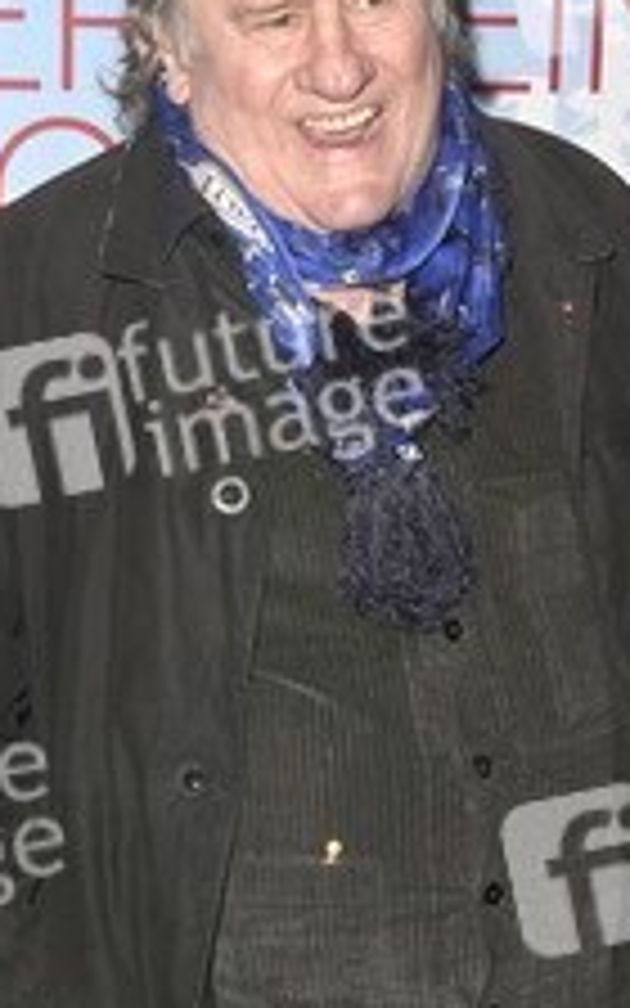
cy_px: 626
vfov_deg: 20.8
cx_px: 324
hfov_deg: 13.1
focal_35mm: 100
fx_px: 2747
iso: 640
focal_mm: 55
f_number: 5.6
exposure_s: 1/250
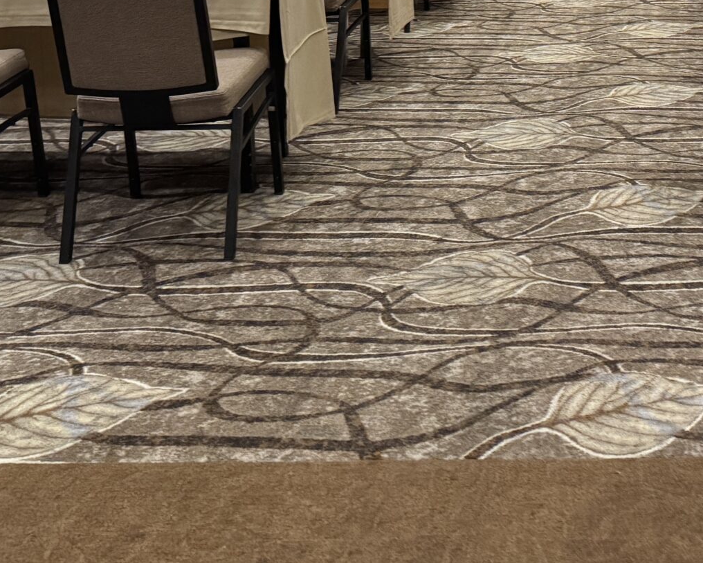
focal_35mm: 59
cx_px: 715
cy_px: -66
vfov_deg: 24.0
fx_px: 1228
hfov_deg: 29.7
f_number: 1.78
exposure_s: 1/60
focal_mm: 6.76
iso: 800
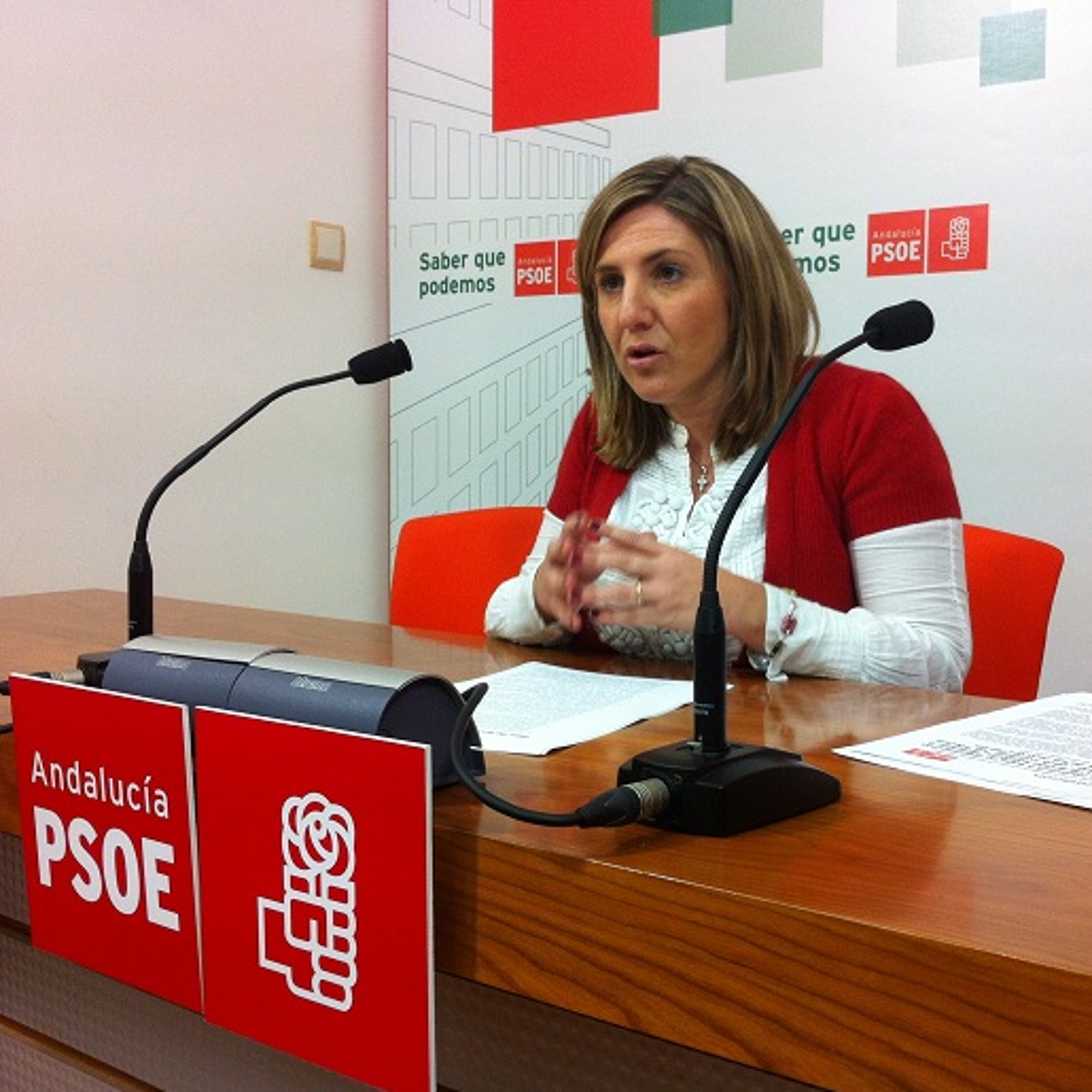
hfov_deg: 39.8
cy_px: 543
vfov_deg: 40.0
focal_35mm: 42
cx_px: 685
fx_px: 1499
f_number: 2.8
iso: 80
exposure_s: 1/40
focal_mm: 3.85
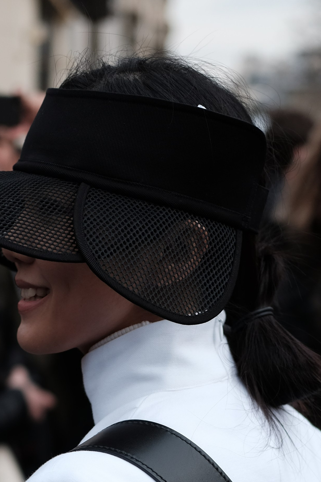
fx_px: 1578
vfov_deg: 16.8
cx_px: 151
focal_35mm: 118
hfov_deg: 11.6
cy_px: 526
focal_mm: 35
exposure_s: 1/2000
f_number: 2
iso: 200
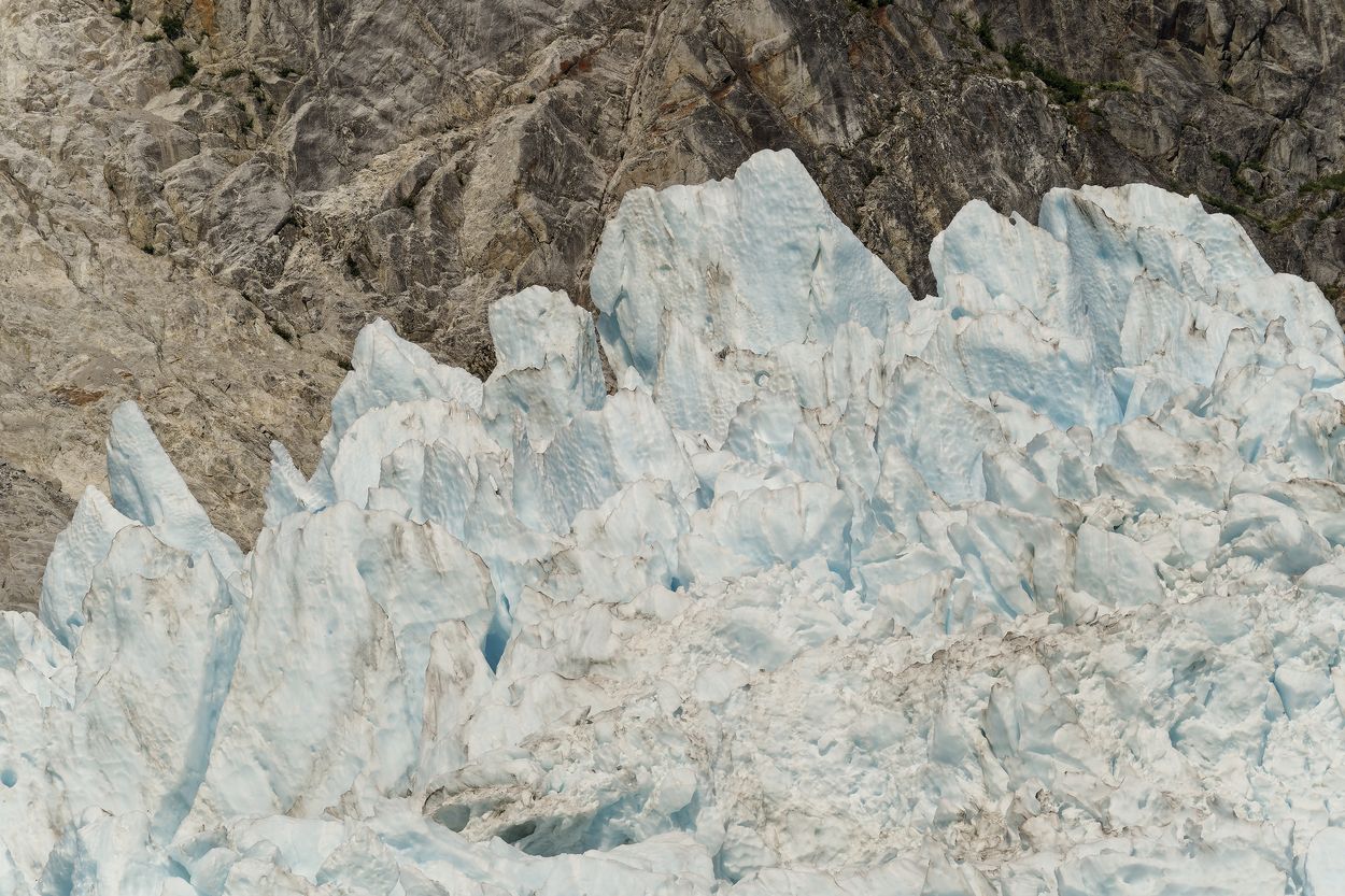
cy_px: 448
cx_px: 672
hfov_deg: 5.4
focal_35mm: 383
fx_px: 14306
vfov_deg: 3.6
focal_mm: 383
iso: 100
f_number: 5.6
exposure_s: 1/800
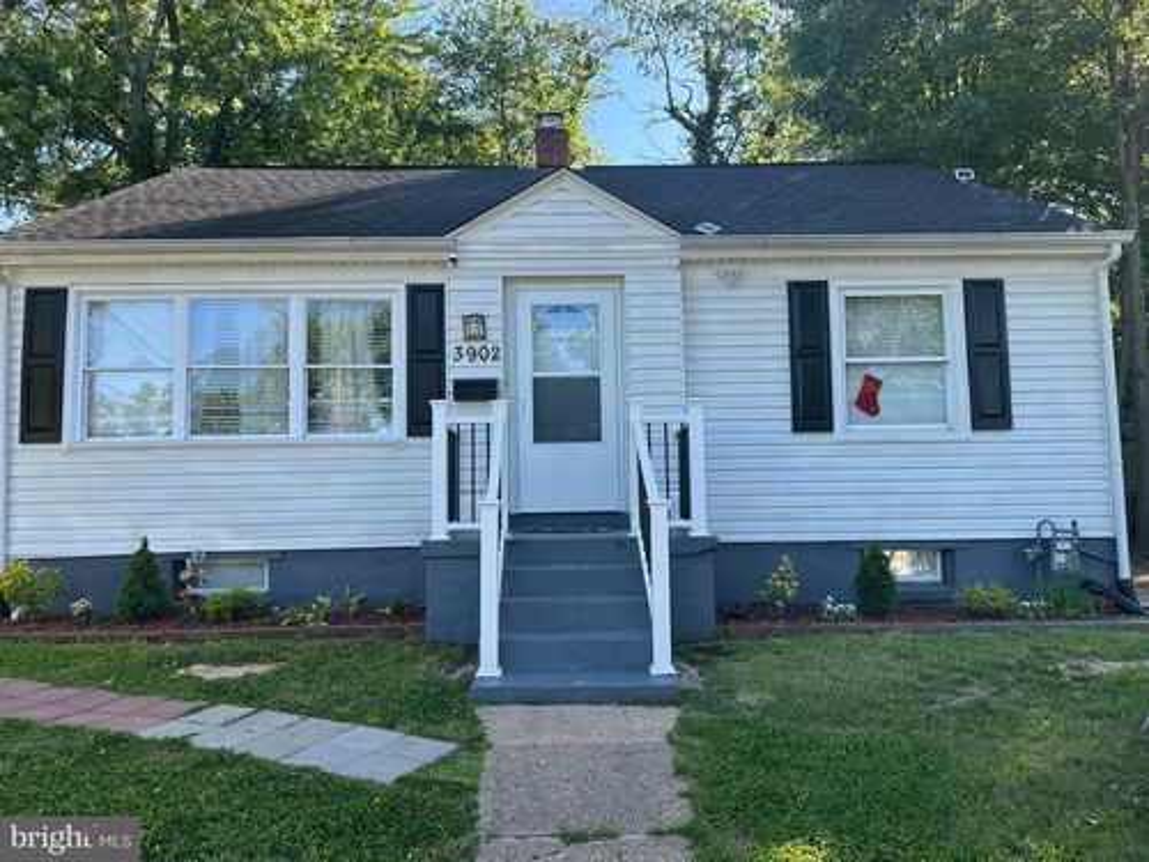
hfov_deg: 71.6
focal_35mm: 24
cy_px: 431
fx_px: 797
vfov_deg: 56.8
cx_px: 574
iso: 80
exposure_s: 1/762
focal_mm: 6.86
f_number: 1.78
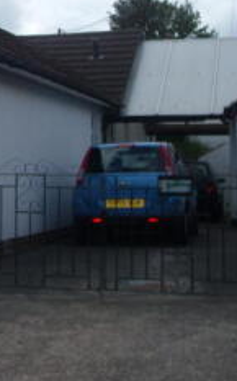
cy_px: 63
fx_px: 964
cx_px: -136
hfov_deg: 13.1
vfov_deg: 22.0
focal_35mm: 93
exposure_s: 1/458
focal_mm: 5.7
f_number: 5.6
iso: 64
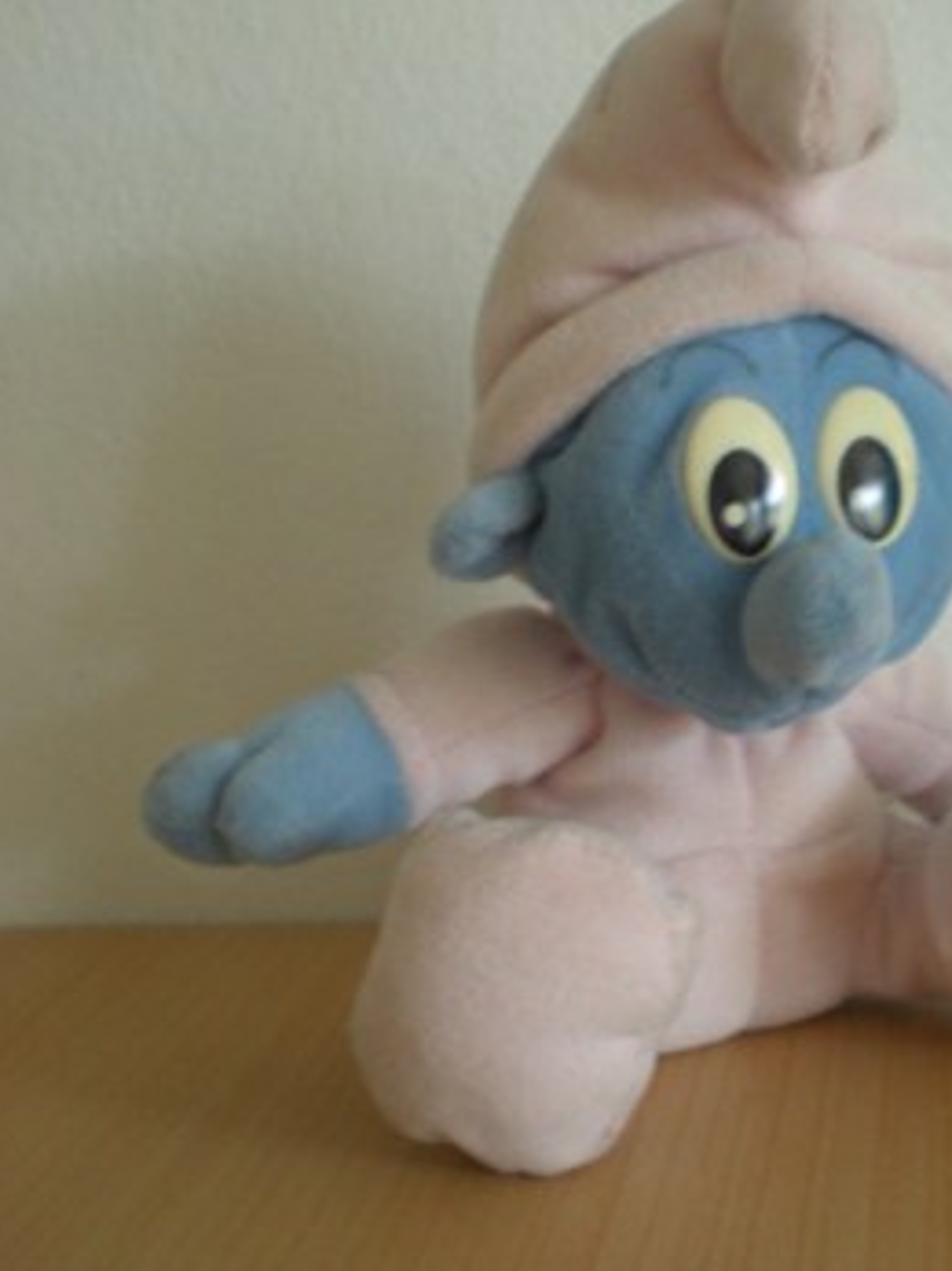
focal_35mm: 57
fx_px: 2091
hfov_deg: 25.4
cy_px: 656
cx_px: 699
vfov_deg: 33.8
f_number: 3.1
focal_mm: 6.3
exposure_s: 1/24.6
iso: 200
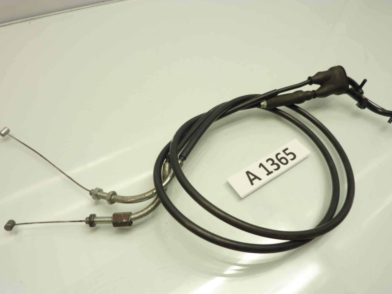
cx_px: 197
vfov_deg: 51.3
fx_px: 306
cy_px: 156
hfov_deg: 65.3
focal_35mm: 27
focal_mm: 4.1
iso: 80
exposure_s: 1/20
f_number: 3.3
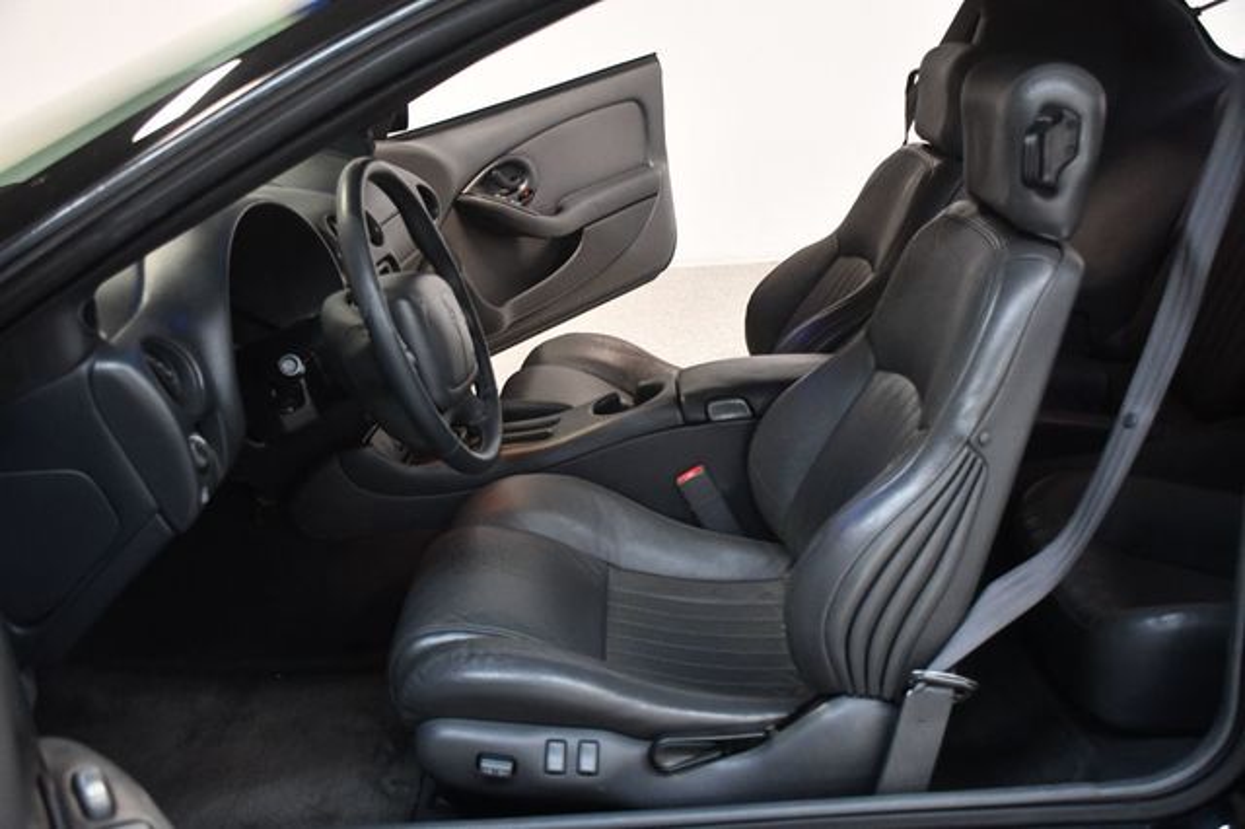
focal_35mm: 36
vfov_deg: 36.8
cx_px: 622
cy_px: 414
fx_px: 1244
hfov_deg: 53.2
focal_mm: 24
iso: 3200
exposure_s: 1/100
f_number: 3.8
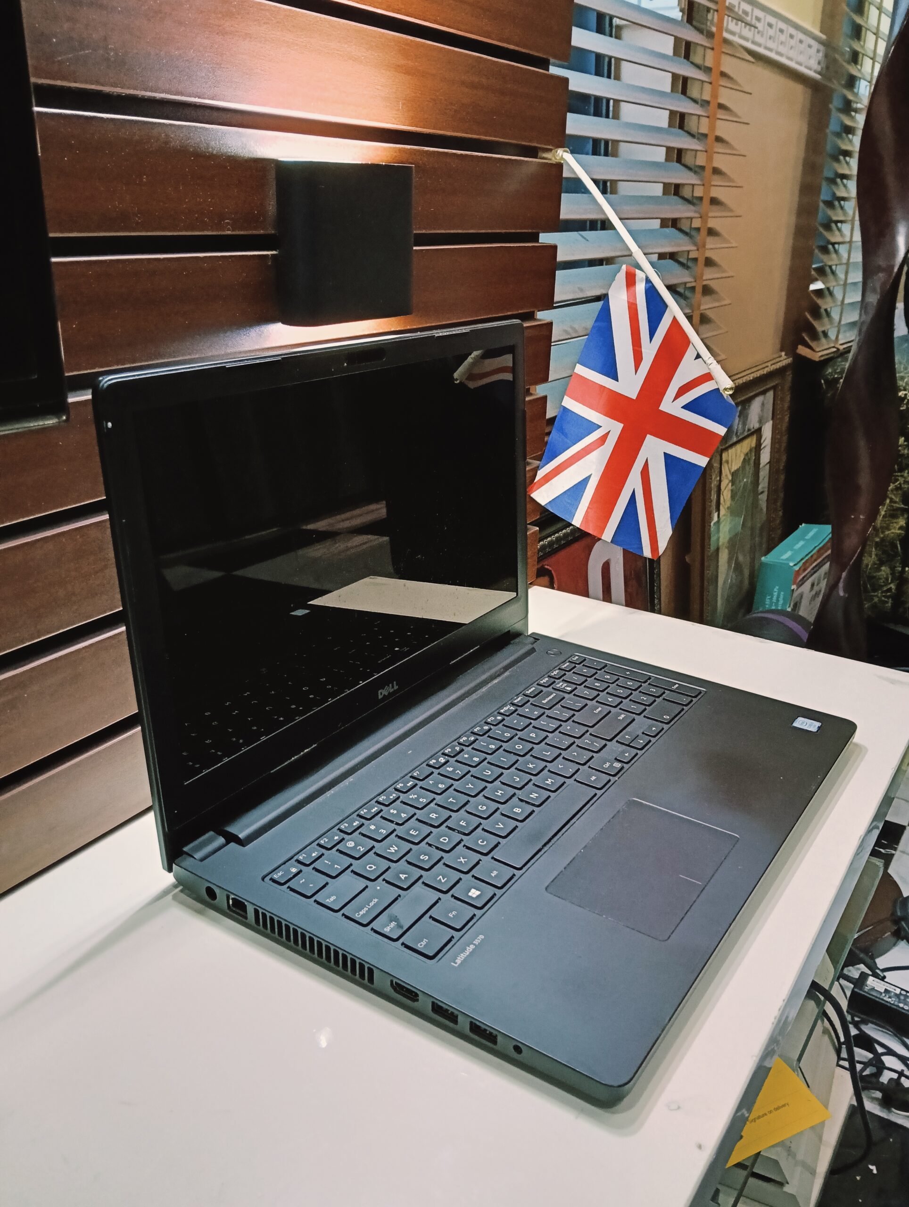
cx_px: 454
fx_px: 943
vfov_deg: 65.2
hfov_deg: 51.5
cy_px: 604
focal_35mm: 27
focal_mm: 3.98
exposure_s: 1/33.3
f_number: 1.8
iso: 800
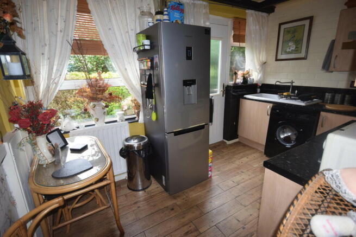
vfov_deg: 67.4
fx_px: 178
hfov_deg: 90.0
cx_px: 178
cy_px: 118
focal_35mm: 18
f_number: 5
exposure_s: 1/100
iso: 800
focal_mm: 12
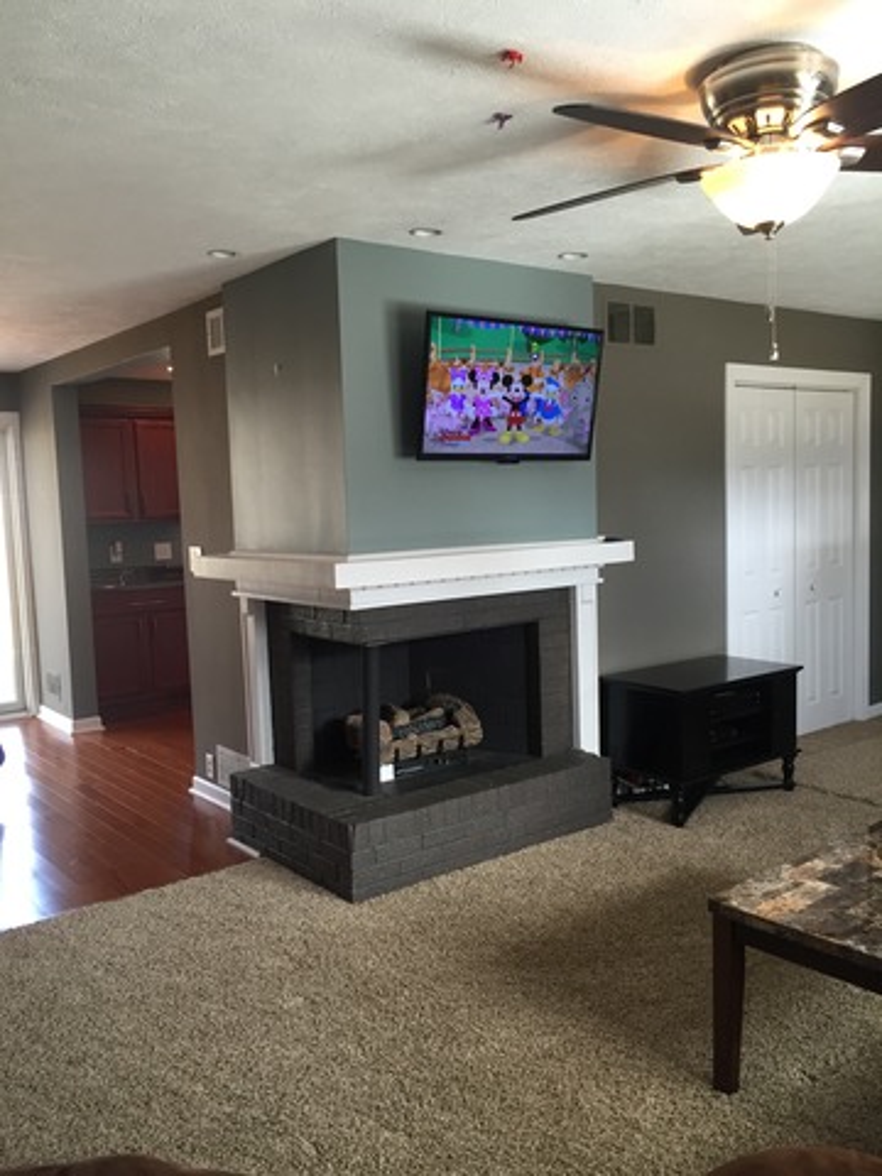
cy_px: 588
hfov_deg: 48.2
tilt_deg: -4.9
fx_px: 985
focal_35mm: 29
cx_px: 441
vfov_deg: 61.7
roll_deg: +2.4
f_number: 2.2
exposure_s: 1/30
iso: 40
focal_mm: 4.15
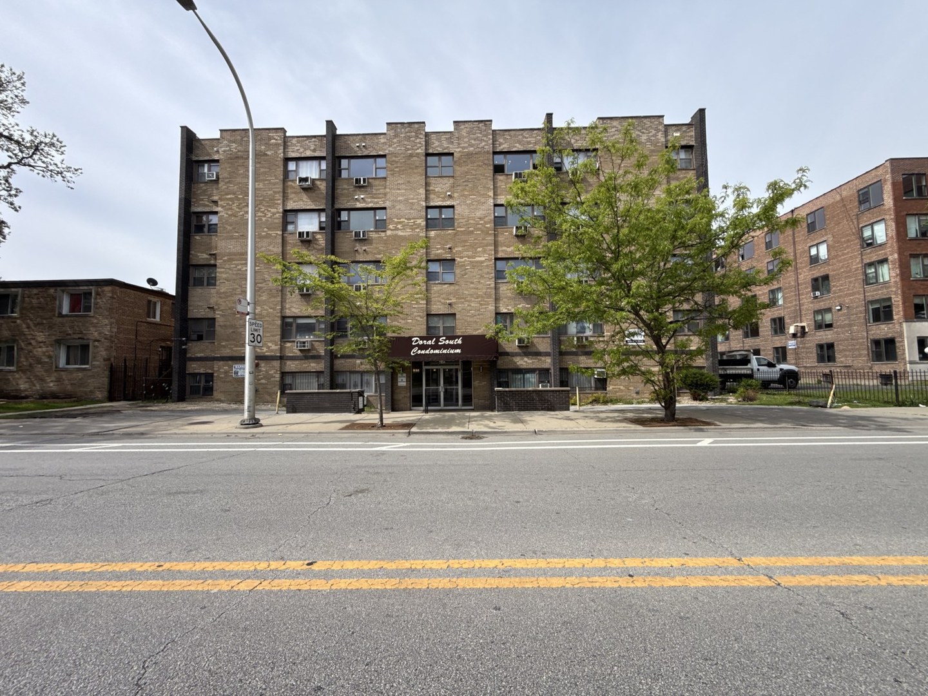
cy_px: 348
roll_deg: +1.9
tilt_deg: +1.7
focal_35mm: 14
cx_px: 464
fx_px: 375
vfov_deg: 85.7
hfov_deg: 102.1
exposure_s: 1/1259
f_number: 2.2
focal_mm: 2.22
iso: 50
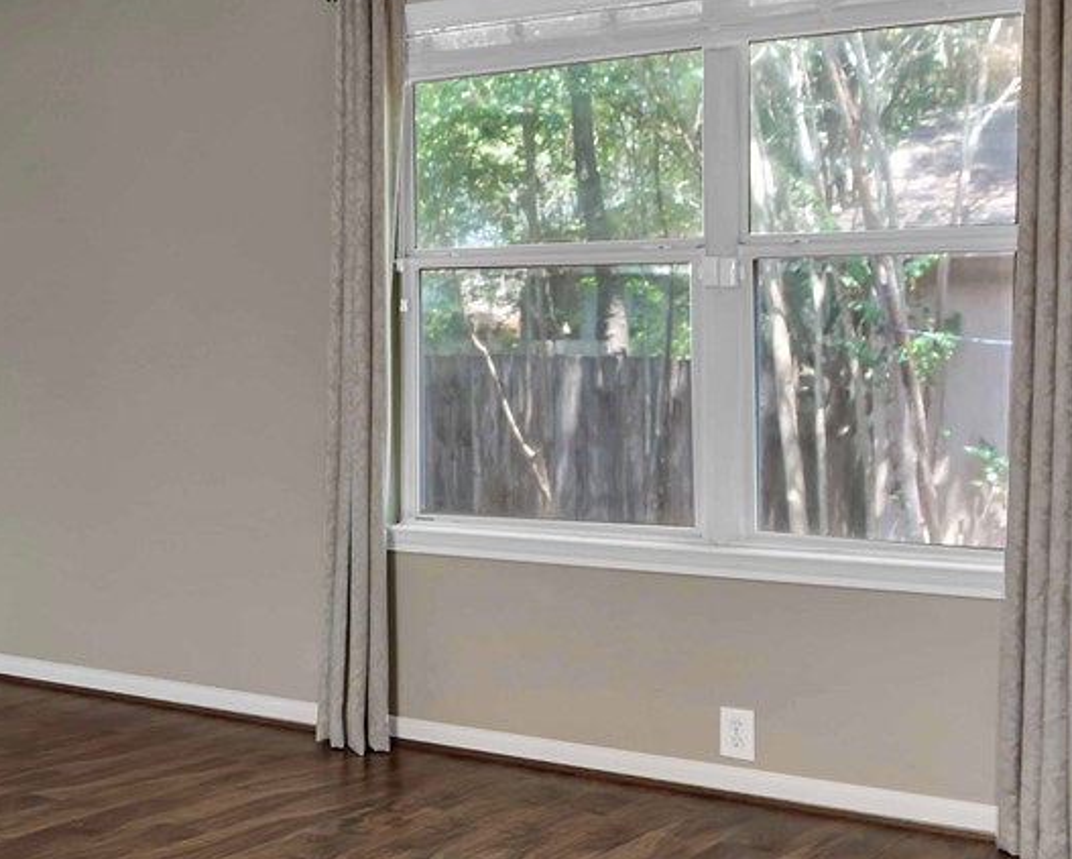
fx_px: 1841
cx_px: -212
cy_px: 414
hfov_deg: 28.3
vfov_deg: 26.2
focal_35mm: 58
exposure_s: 1.3
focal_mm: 15
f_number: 8
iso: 100
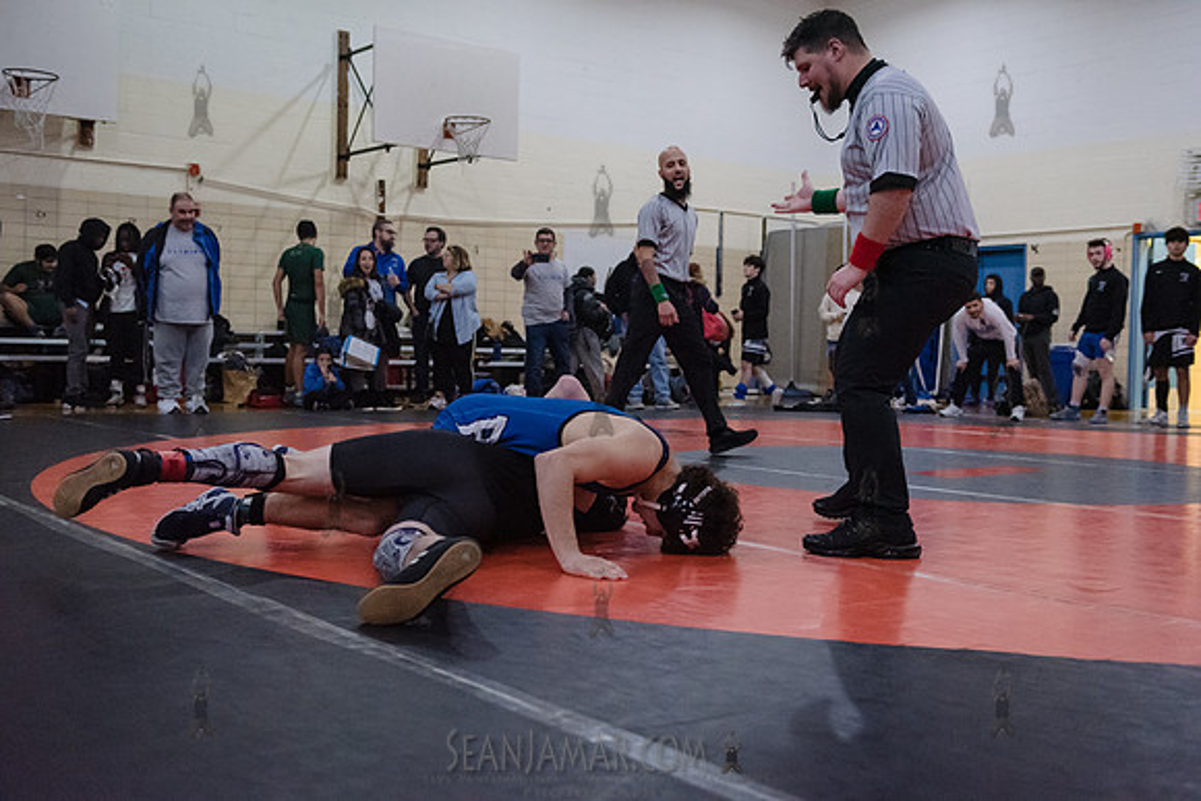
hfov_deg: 50.7
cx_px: 600
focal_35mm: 38
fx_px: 1268
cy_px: 400
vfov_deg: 35.1
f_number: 3.2
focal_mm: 38
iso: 8000
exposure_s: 1/400
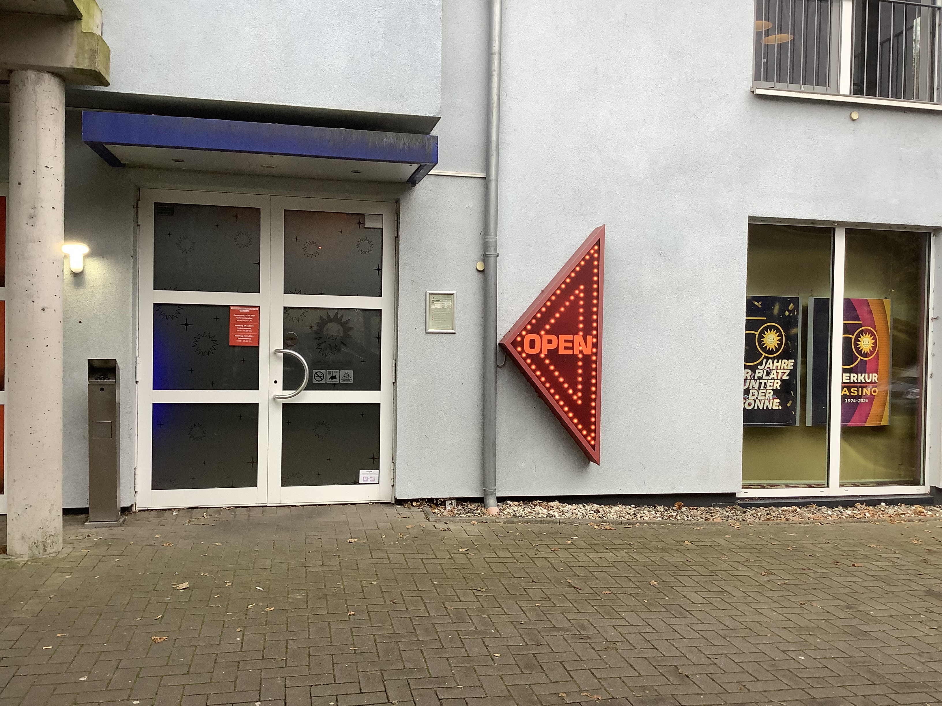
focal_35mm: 31
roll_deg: -1.1
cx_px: 471
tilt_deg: -1.3
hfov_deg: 58.4
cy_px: 353
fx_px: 844
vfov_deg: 45.4
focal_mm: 3.3
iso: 50
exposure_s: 1/120
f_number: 2.4
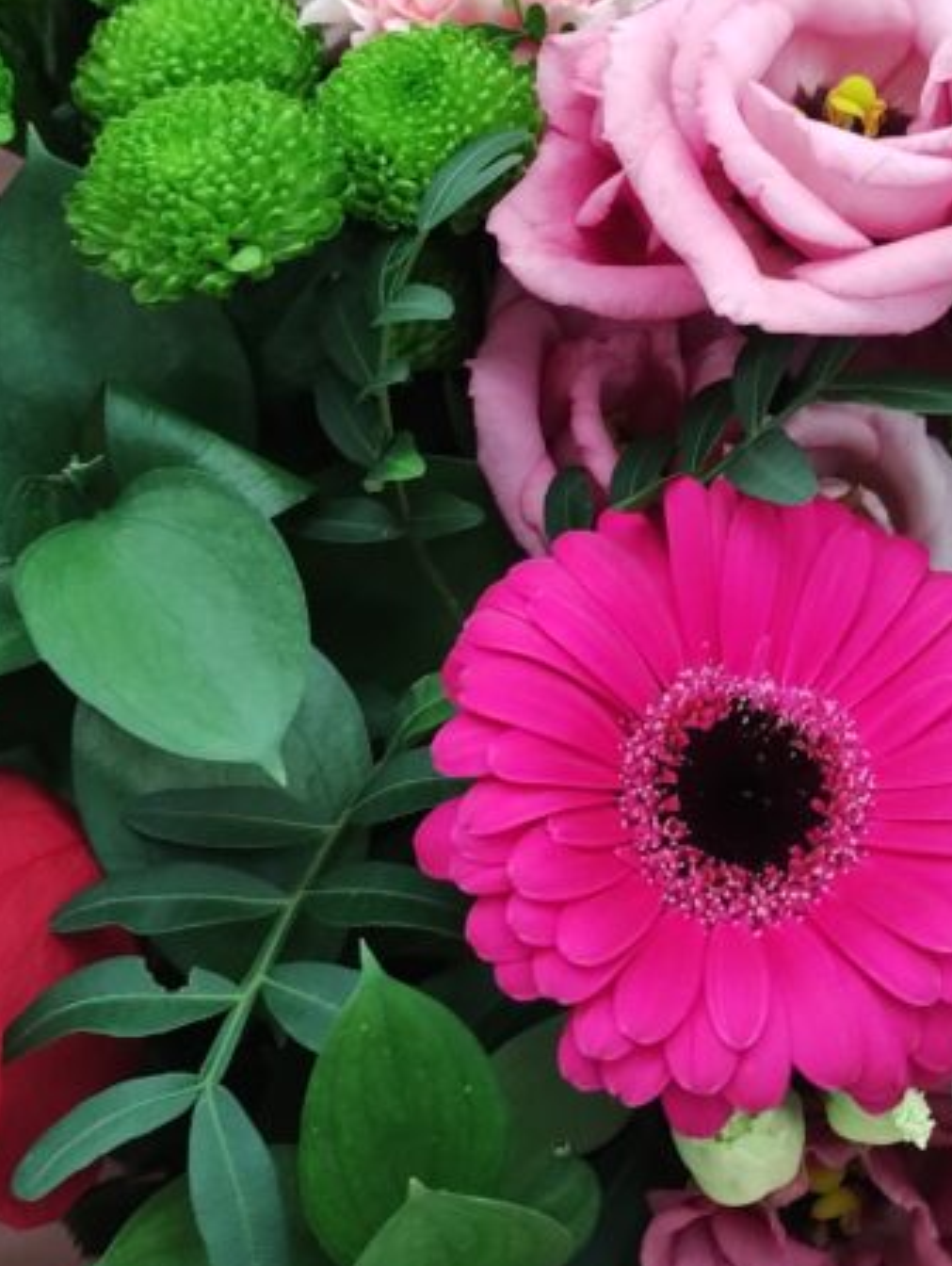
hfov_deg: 23.0
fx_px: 2342
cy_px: 268
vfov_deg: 29.6
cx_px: 527
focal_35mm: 64
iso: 878
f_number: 1.8
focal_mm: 4.27
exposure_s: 1/33.3
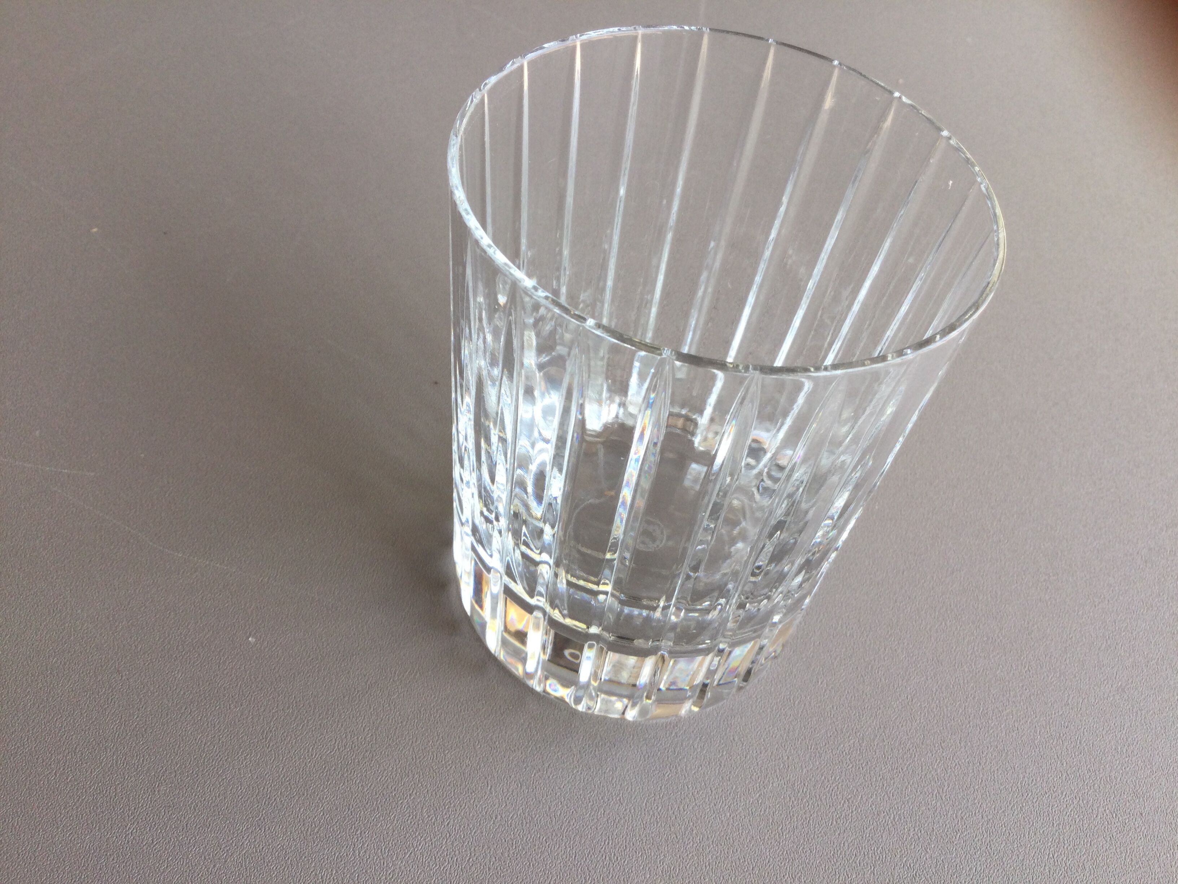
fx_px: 1055
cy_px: 442
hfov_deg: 58.4
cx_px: 589
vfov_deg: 45.4
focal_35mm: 31
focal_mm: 3.3
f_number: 2.4
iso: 25
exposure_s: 1/130
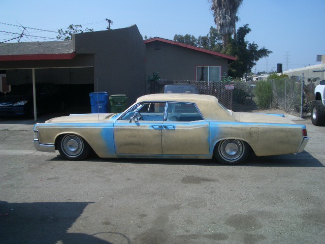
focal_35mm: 35
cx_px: 162
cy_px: 122
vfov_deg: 40.7
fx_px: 329
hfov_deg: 52.6
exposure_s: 1/640
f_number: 4.3
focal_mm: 5.8
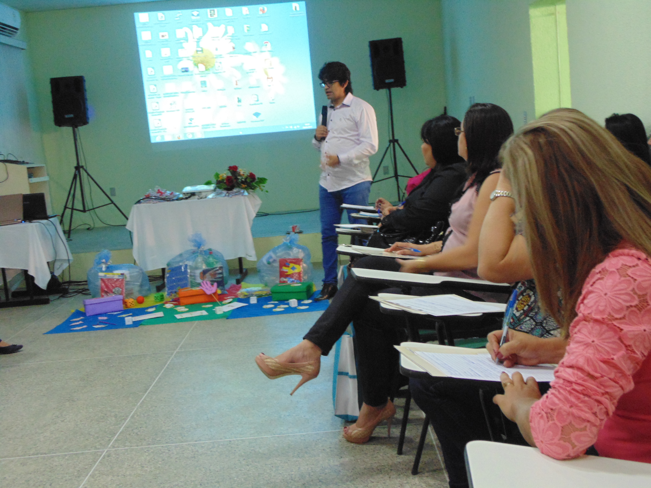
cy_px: 244
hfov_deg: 45.8
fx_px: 771
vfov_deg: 35.1
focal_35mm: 41
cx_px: 326
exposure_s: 1/10
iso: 400
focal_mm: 7.4
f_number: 3.6
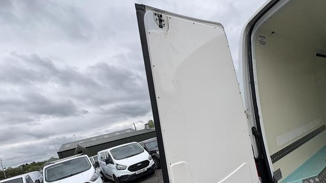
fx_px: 173
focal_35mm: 20
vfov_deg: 53.6
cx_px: 179
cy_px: 134
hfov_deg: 86.4
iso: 40
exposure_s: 1/944
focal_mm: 2.22
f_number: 2.2
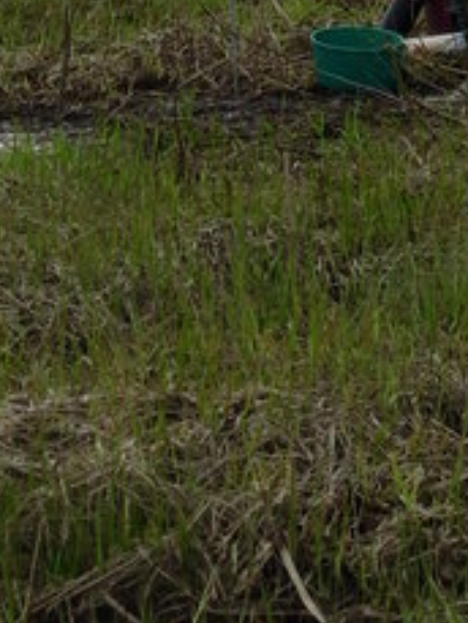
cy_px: -131
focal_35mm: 335
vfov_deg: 5.9
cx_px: 386
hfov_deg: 4.4
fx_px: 6033
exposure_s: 1/592
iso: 50
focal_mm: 15.9
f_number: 3.9
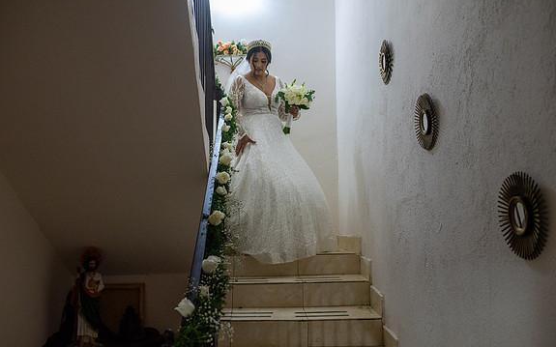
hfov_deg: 54.0
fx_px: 545
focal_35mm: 36
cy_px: 178
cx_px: 279
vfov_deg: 35.3
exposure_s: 1/125
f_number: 3.5
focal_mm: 35
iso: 1600
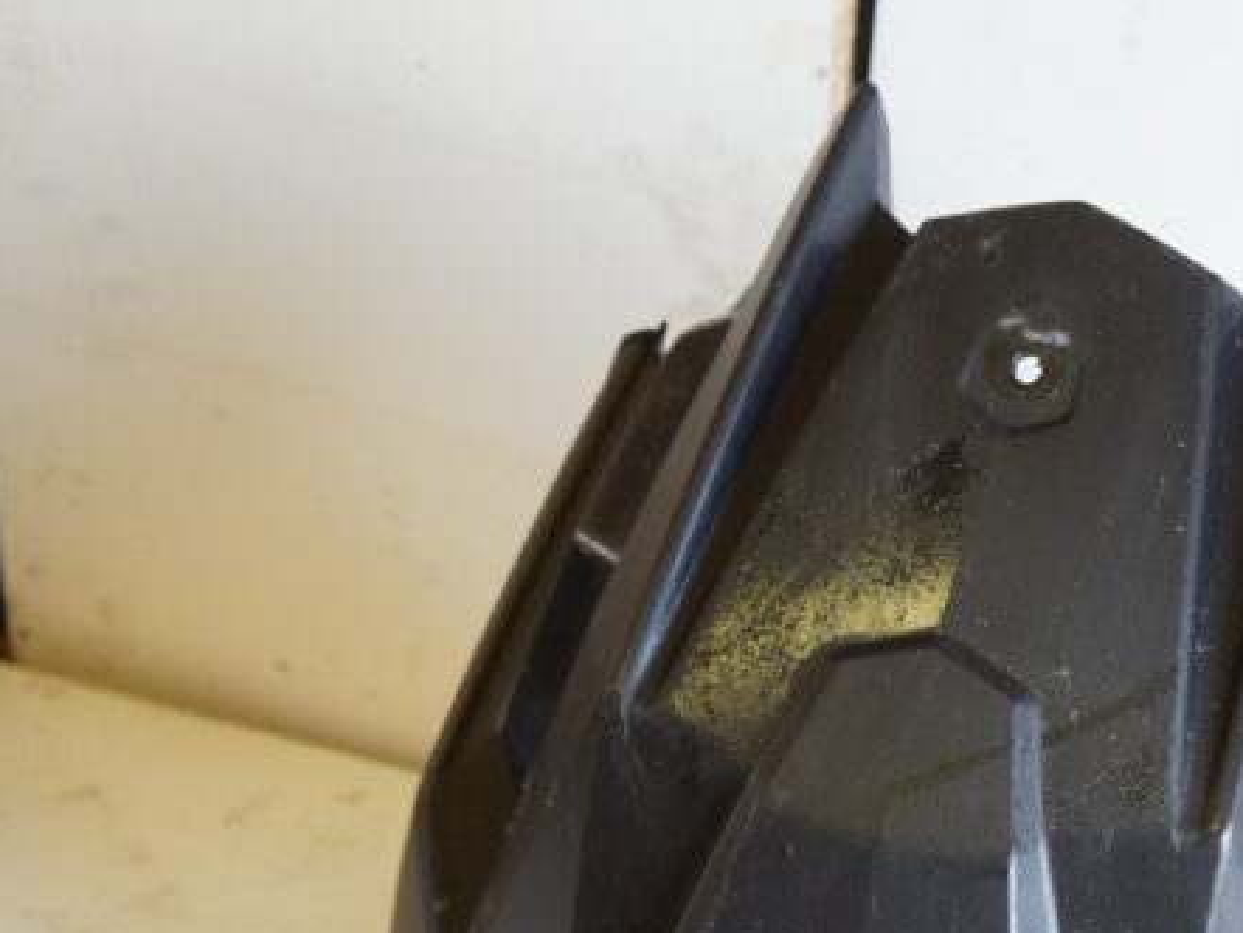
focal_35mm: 70
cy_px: 934
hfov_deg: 26.8
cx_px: 1119
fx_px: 2519
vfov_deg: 20.3
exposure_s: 1/60
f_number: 4
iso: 800
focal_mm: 21
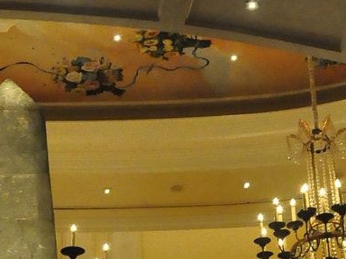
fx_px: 1439
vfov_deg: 10.1
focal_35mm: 144
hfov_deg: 13.5
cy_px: 351
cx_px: 7
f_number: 5.6
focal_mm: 24
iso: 3200
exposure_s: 1/125
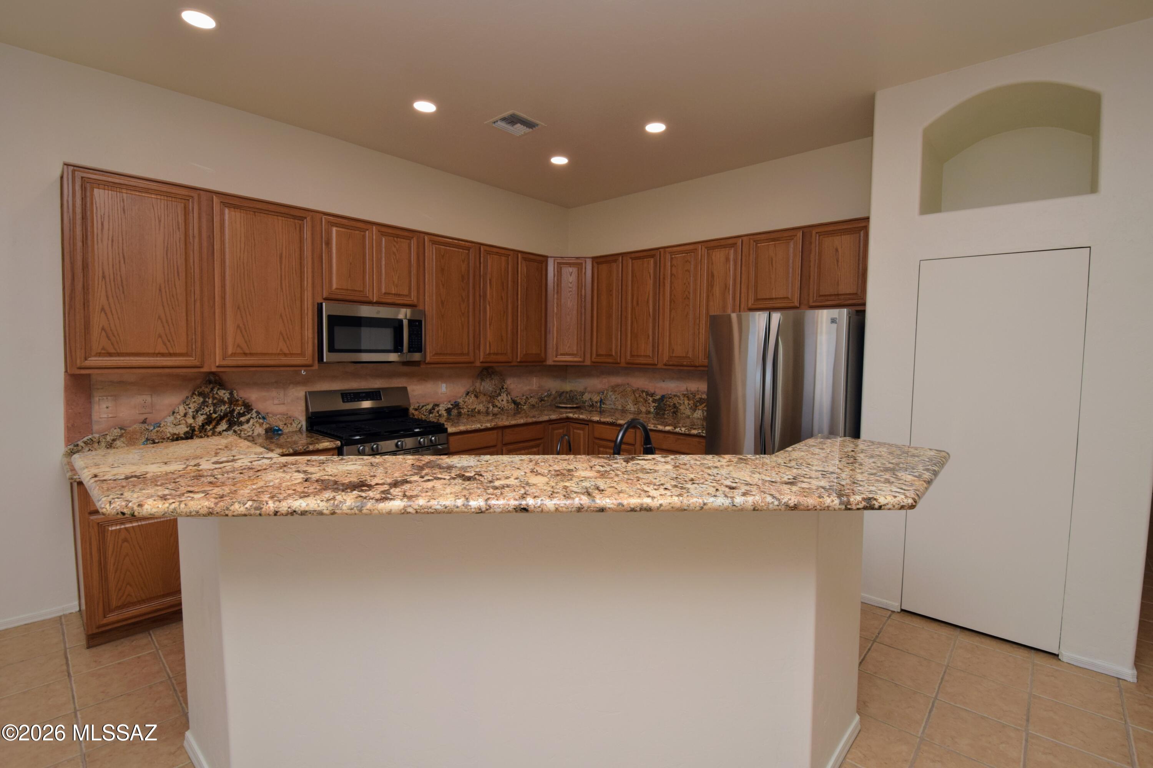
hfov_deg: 100.4
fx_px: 480
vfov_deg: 77.3
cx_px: 576
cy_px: 384
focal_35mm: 15
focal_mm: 10
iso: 400
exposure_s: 1/100
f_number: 9
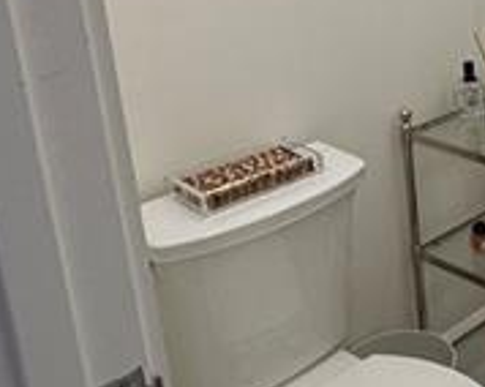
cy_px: 5
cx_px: 599
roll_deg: +1.9
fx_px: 846
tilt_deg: -12.7
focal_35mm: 59
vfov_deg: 24.6
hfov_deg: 27.6
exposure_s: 1/120
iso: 100
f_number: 2.2
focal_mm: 2.22
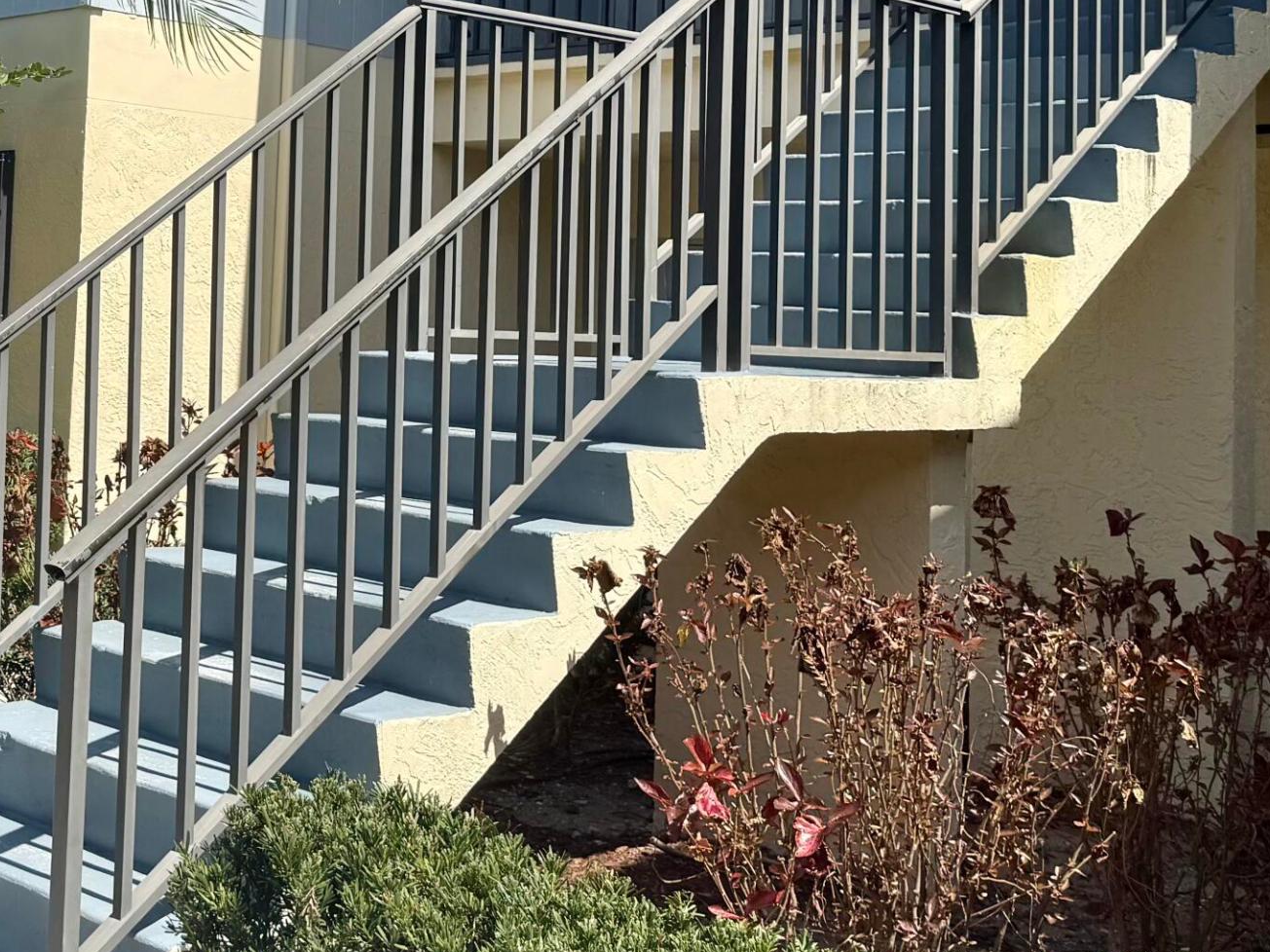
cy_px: 148
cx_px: 123
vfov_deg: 26.8
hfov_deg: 34.2
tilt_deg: +4.8
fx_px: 1944
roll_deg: -2.6
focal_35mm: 53
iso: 80
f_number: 1.78
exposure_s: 1/4405
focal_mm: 6.76
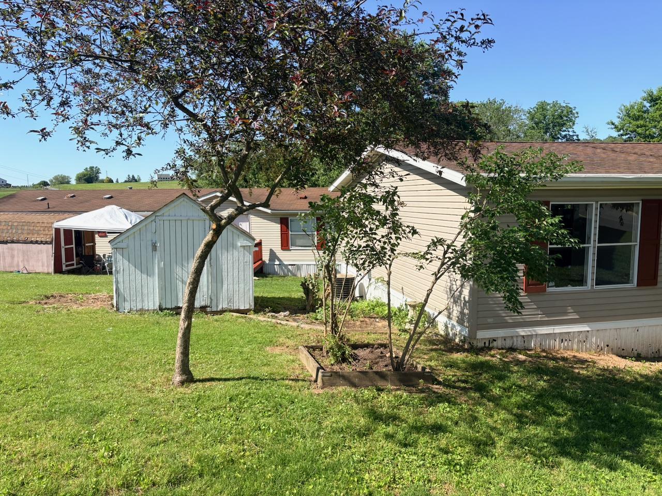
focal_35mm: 26
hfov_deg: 67.3
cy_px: 248
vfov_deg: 53.1
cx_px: 331
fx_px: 497
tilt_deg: -5.6
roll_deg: +1.3
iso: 50
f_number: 1.6
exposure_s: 1/2451
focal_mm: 5.96
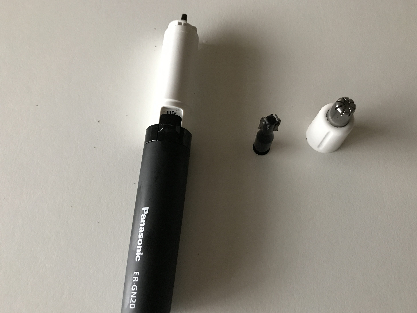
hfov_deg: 60.0
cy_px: 164
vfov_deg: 46.8
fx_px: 361
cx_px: 211
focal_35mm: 30
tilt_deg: -70.3
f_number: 1.8
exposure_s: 1/16
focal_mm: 3.99
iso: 64
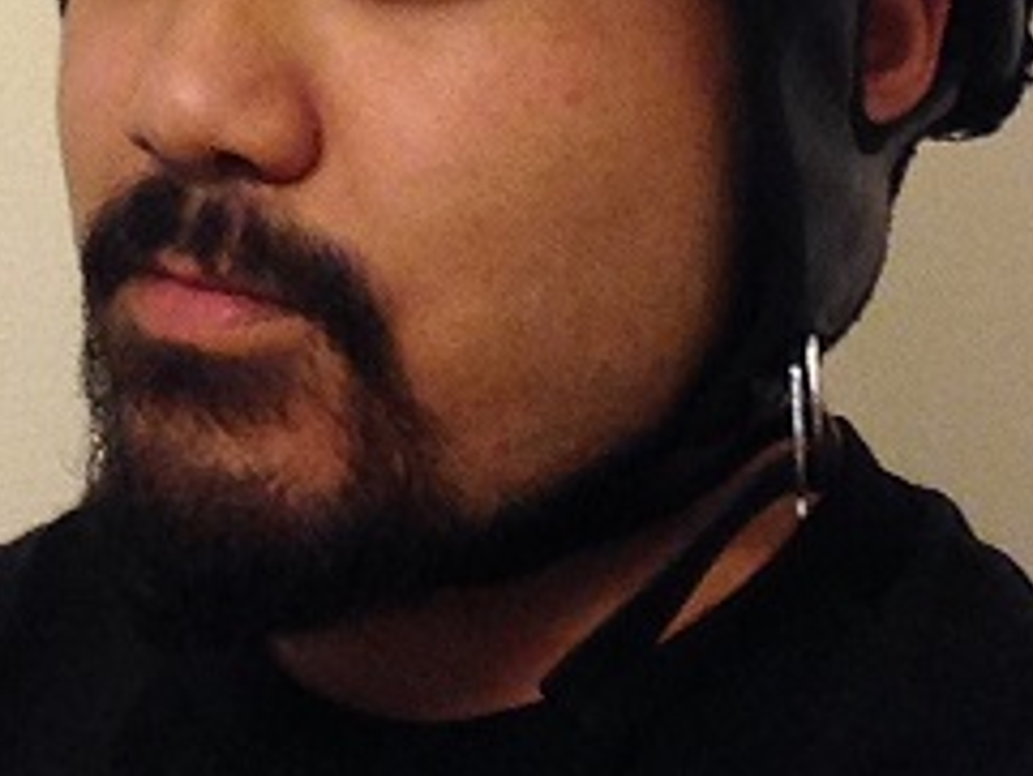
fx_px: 2777
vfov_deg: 15.6
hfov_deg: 21.0
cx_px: 300
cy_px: -9
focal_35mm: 93
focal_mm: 2.18
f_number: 2.4
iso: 125
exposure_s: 1/30
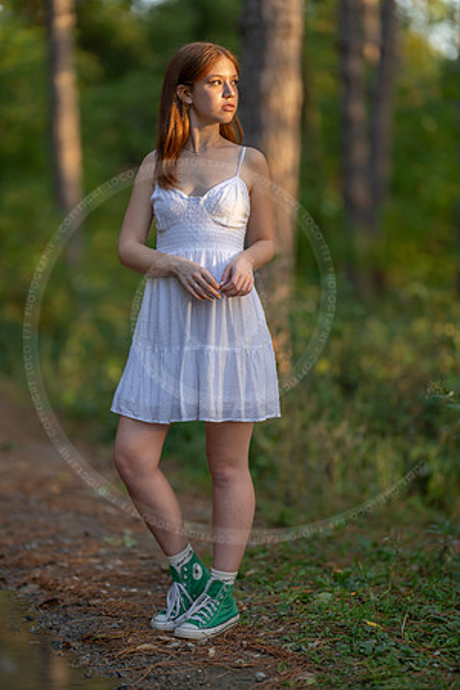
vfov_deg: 23.9
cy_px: 345
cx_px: 230
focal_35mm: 85
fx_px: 1629
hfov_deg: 16.1
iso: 160
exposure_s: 1/640
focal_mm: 85
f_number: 1.3
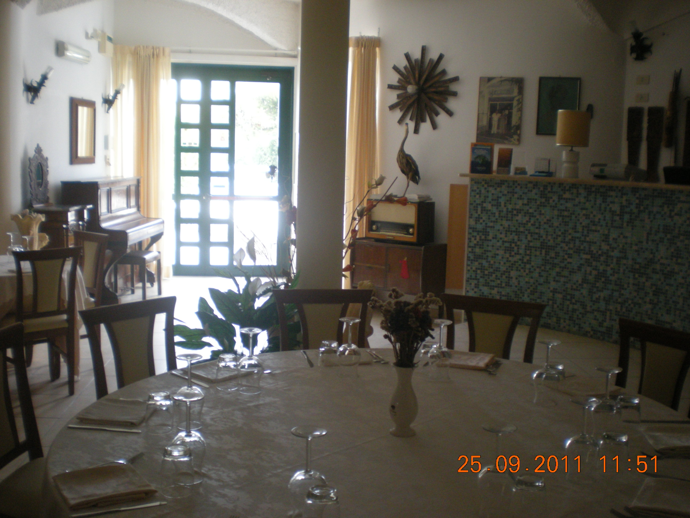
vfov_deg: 37.7
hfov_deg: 49.0
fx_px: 757
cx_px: 345
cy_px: 259
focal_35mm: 38
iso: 200
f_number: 3.1
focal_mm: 6.3
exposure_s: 1/55.8
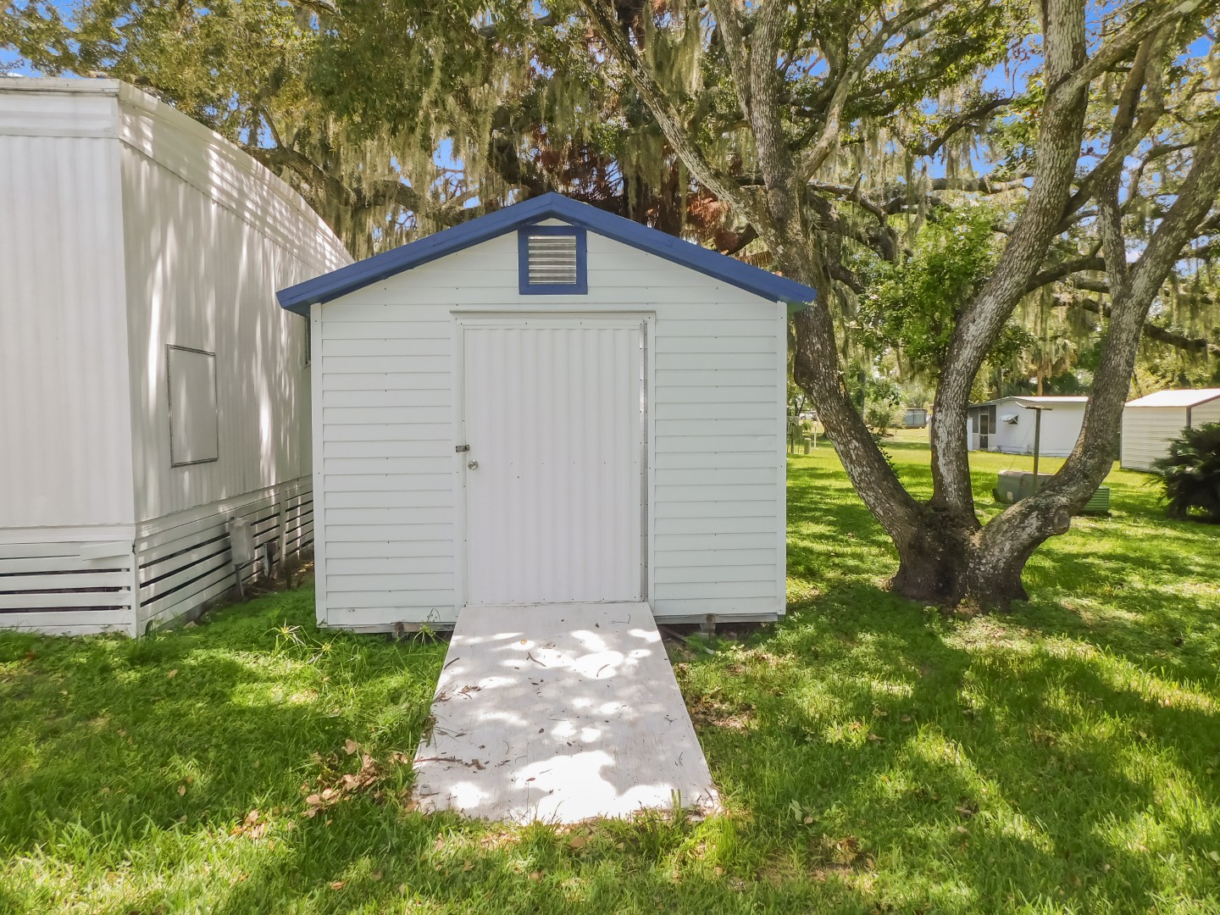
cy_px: 458
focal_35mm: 23
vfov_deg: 58.9
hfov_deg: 73.9
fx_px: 811
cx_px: 610
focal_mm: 4
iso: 125
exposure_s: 1/400
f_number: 3
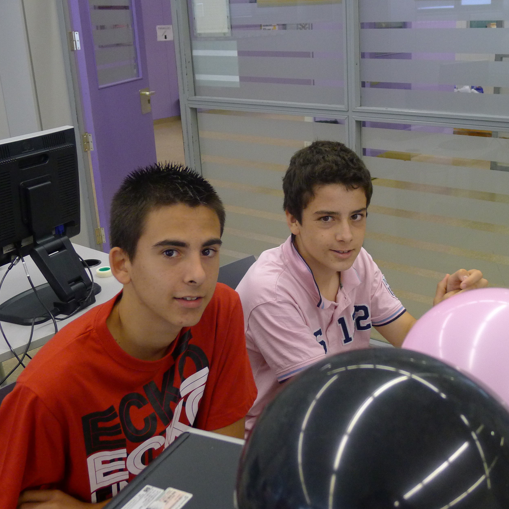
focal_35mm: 41
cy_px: 255
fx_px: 682
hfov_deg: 40.6
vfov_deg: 40.9
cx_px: 326
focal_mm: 6.8
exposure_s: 1/60
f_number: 2.2
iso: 400
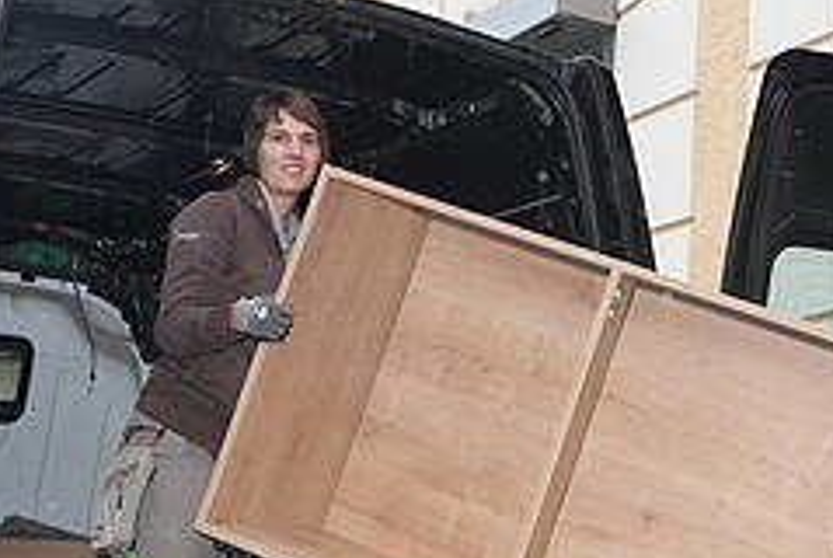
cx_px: 629
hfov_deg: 22.6
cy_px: 136
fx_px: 2062
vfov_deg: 15.3
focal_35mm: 89
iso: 500
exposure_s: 1/160
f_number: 4
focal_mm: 35
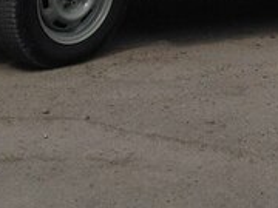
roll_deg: -0.9
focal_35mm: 121
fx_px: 972
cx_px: 241
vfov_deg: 11.3
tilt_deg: +1.1
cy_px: -172
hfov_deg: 16.1
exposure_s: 1/1506
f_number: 2.4
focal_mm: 4.12
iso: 50
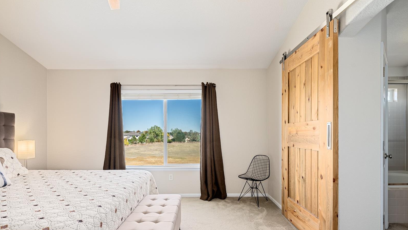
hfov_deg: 92.7
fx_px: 195
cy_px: 132
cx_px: 205
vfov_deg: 60.7
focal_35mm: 18
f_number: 8
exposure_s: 1/6
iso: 400
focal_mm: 17
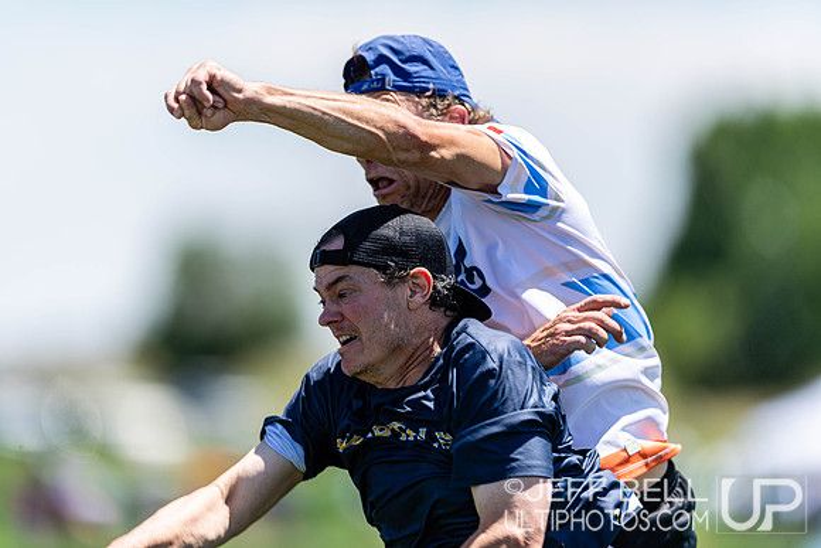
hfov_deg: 5.2
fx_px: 9124
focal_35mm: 400
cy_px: 274
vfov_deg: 3.4
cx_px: 410
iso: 100
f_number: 2.8
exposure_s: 1/1600
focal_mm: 400
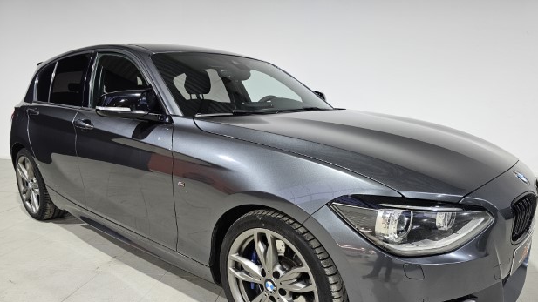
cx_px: 276
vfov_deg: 43.6
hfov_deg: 71.9
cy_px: 205
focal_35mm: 26
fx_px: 371
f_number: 1.7
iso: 160
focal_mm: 6.3
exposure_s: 1/100
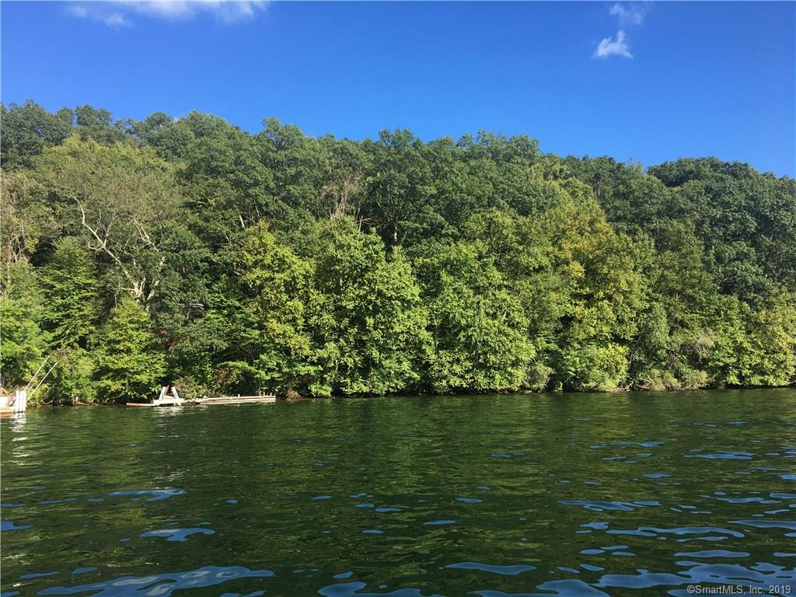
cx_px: 398
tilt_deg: +7.7
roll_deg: +0.0
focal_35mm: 29
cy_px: 298
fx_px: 667
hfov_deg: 61.7
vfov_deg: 48.2
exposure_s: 1/587
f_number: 2.2
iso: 25
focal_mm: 4.15
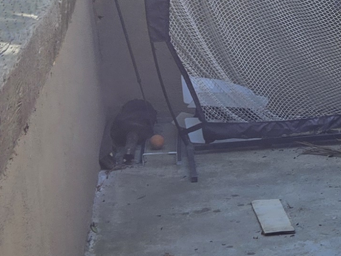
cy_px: 16
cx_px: 498
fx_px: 1261
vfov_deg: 11.5
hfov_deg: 14.5
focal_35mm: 128
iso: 25
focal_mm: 5.4
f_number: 1.8
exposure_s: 1/750
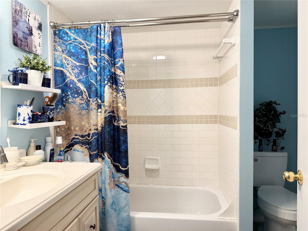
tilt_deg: -1.8
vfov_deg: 56.8
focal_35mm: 24
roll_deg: -0.6
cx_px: 154
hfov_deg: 71.6
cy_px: 116
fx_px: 214
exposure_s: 1/60
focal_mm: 6.76
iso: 160
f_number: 1.78
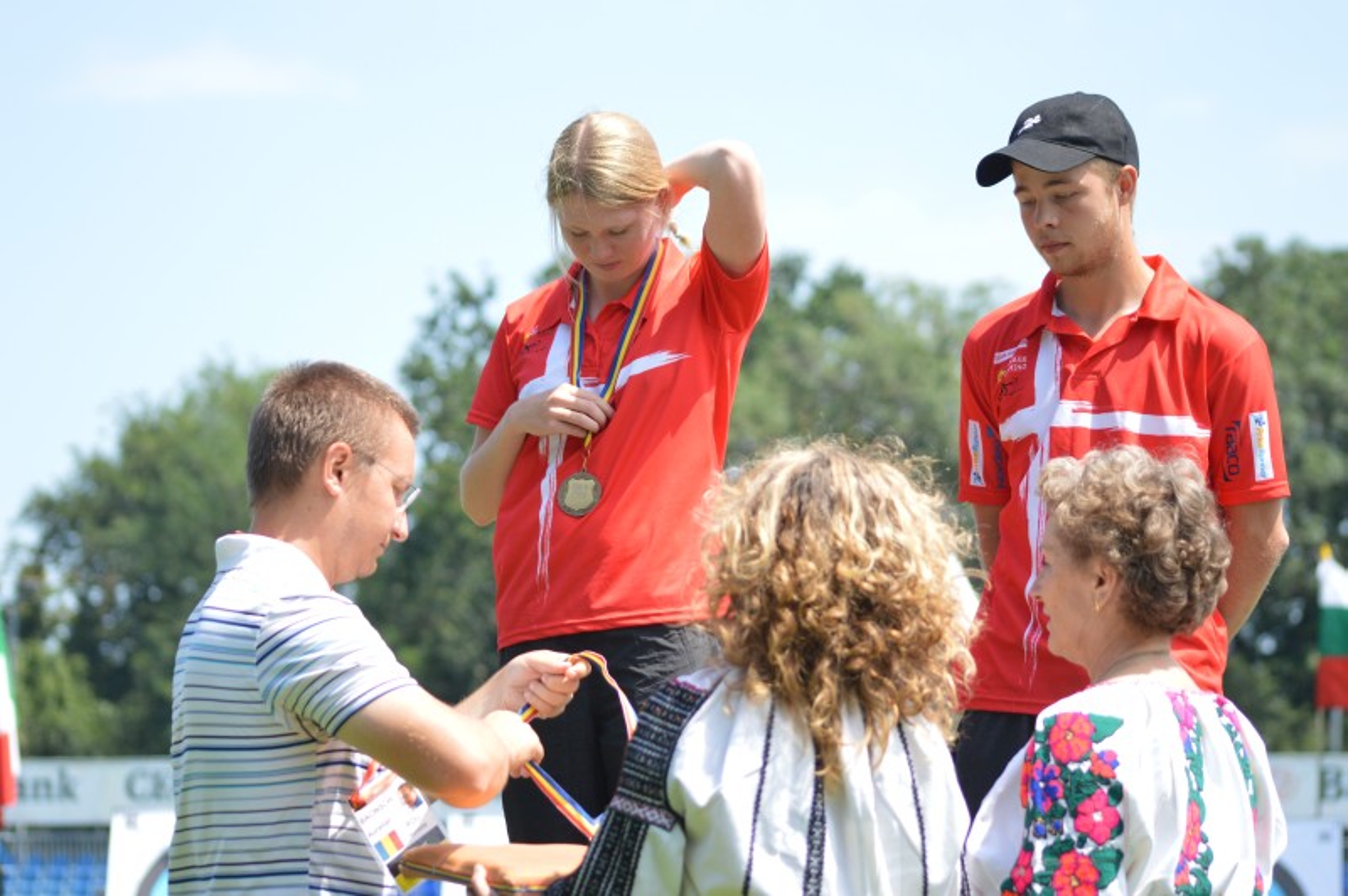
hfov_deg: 14.4
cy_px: 448
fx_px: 5331
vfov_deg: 9.6
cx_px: 674
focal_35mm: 142
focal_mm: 95
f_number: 4
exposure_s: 1/640
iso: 200
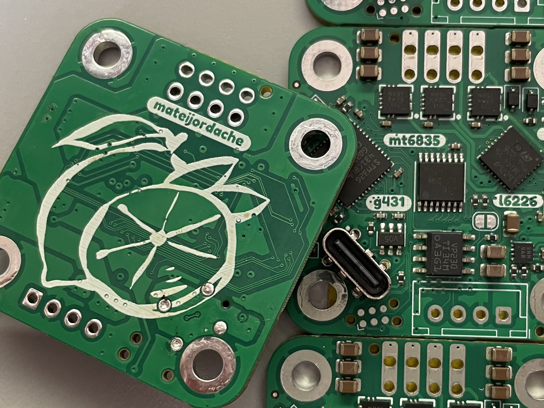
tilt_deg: -87.6
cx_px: 314
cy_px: 240
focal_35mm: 49
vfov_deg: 29.6
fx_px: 770
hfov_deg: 38.8
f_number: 1.6
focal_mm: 4.2
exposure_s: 1/60
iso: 160
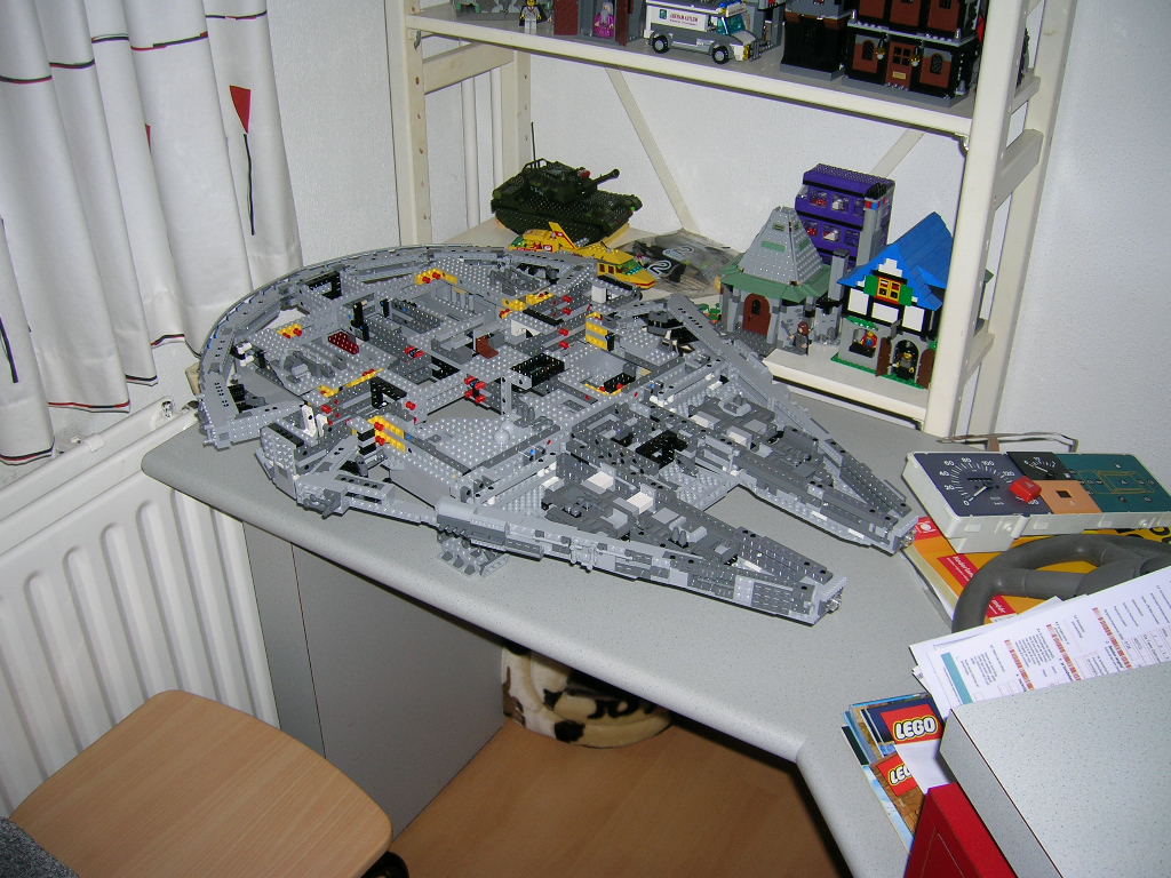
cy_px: 439
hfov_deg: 54.0
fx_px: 1150
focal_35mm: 34
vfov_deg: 41.8
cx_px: 586
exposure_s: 1/60.1
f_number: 2.9
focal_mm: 5.7
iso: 50
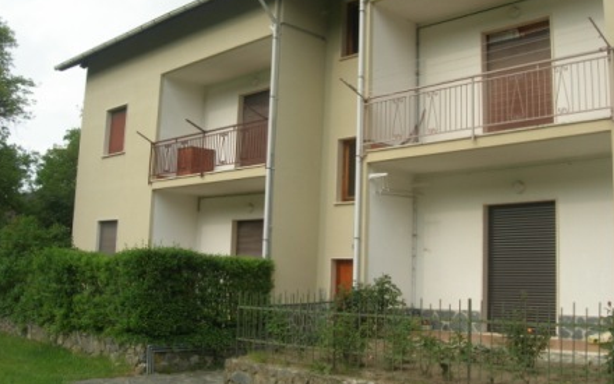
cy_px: 169
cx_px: 304
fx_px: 686
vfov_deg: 31.2
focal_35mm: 41
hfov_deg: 48.2
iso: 64
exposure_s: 1/215
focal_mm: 7.8
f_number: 4.8
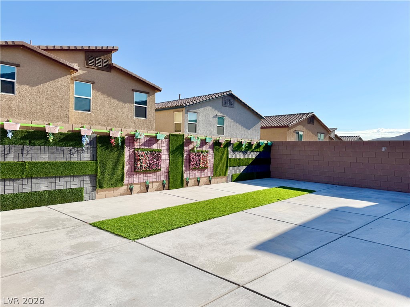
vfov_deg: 56.8
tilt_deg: -1.6
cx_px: 205
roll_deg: -2.0
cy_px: 154
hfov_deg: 71.6
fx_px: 284
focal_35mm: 24
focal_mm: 6.76
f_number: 1.78
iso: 80
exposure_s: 1/7353
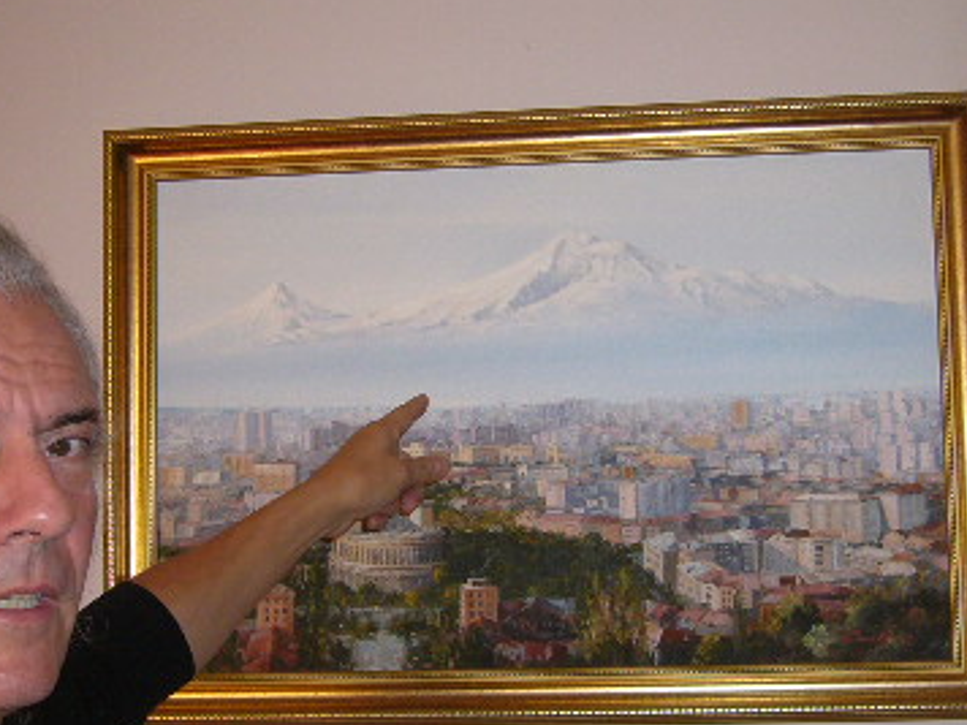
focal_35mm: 63
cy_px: 434
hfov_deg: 30.7
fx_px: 1760
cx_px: 527
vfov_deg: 23.2
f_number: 2.8
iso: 100
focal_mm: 5.8
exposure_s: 1/60
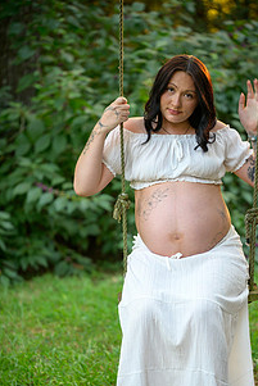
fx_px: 1686
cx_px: 153
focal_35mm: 157
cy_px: 262
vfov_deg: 13.1
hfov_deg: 8.8
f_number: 2.8
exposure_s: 1/125
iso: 720
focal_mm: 105
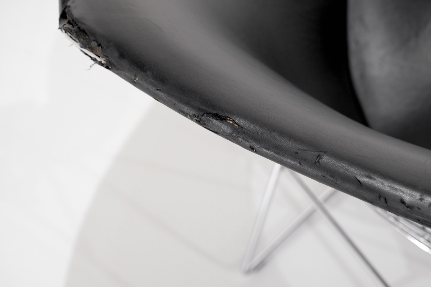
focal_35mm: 53
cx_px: 216
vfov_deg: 25.5
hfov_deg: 37.5
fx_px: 634
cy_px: 144
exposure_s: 1/45
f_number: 5
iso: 800
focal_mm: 35
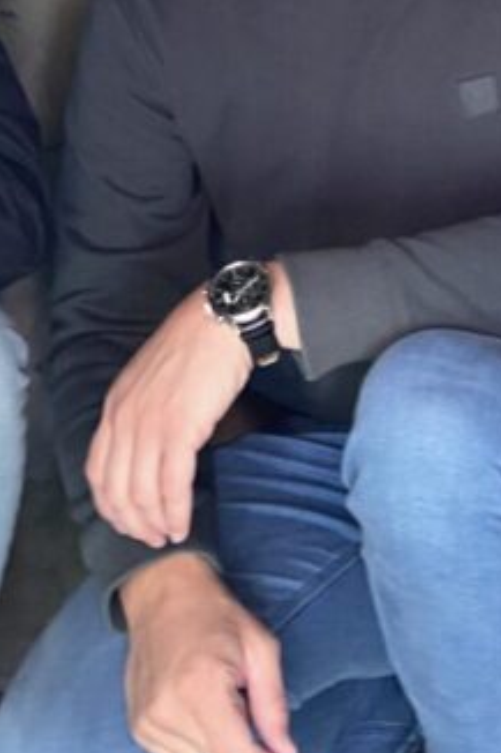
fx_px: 1776
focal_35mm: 85
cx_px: 367
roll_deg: +1.1
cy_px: -23
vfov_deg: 22.8
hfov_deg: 16.0
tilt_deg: -3.9
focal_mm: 4.25
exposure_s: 1/60
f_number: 1.8
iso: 160
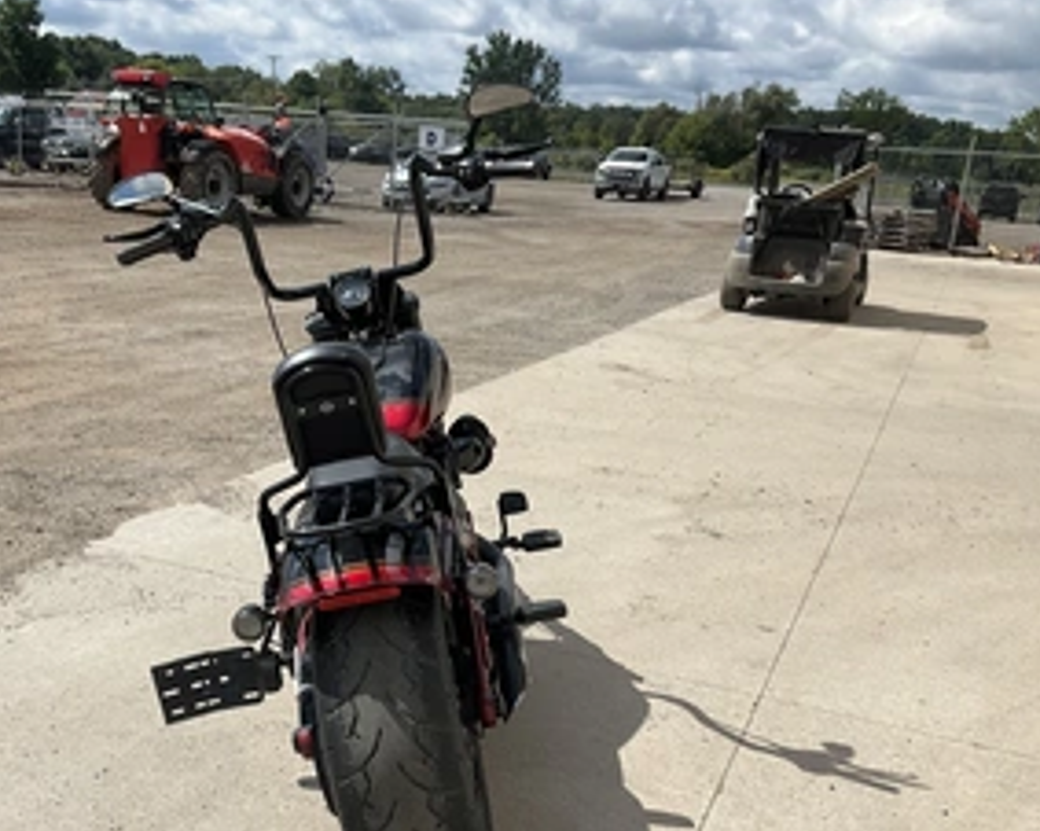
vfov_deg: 37.0
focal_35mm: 40
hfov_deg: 45.3
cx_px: 371
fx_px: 1230
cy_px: 529
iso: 25
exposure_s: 1/3125
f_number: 1.8
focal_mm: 3
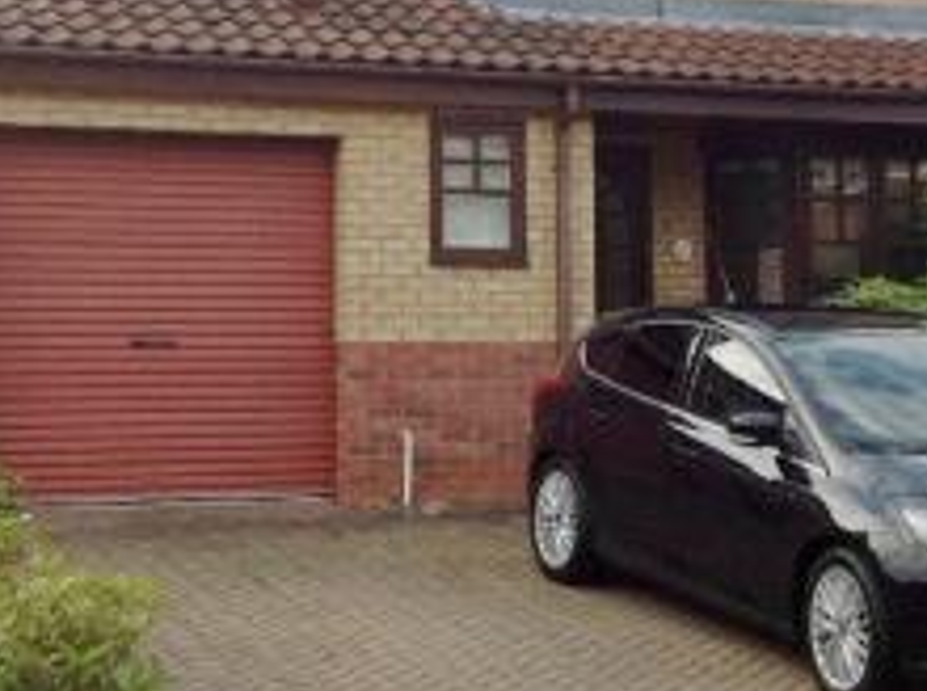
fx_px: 2485
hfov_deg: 21.1
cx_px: 609
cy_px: 217
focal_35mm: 93
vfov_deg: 15.8
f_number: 2.4
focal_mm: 4.28
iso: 50
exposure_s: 1/373
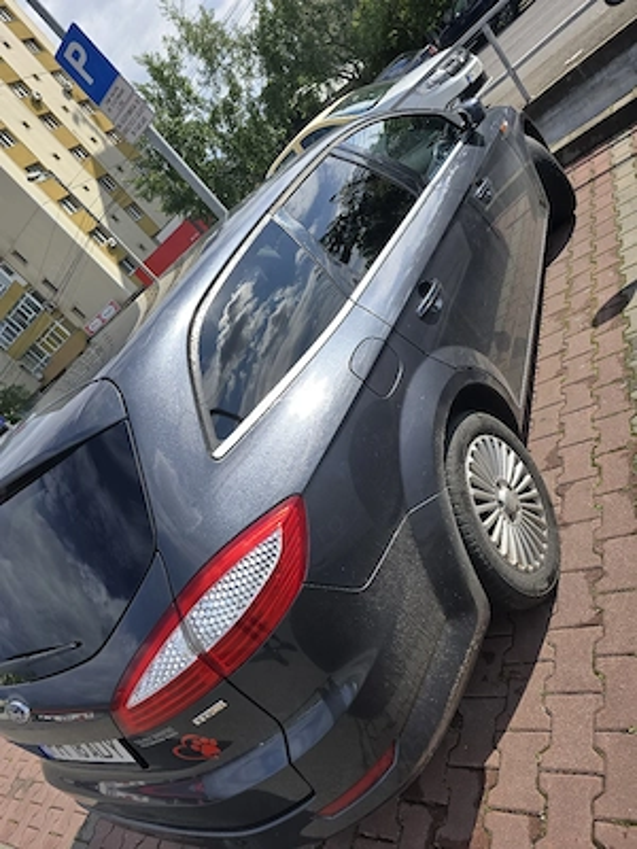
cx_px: 318
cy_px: 424
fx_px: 564
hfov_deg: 58.9
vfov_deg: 73.9
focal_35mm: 23
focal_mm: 6.3
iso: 12
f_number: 1.7
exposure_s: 1/714
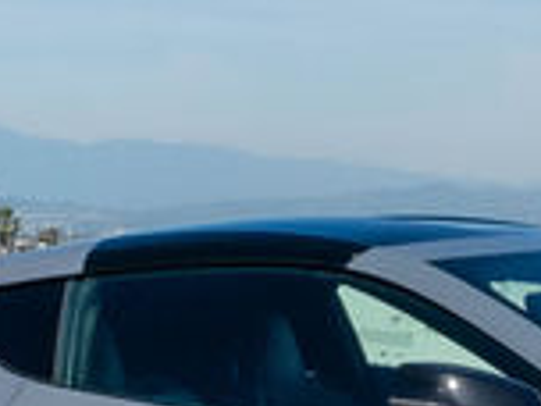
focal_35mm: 306
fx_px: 4782
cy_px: 134
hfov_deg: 6.5
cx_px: 501
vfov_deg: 4.9
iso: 200
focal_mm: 30
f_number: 13
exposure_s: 1/640
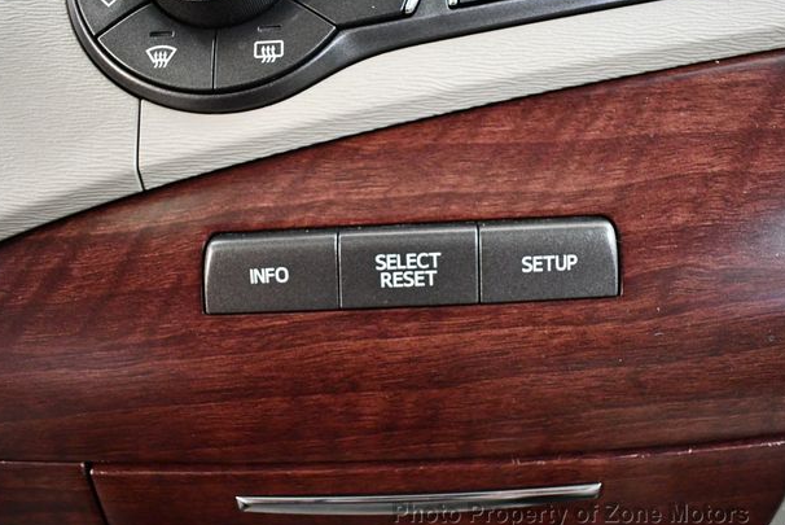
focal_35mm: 38
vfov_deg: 35.1
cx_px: 377
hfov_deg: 50.6
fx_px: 829
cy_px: 261
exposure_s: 1/60
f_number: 3.5
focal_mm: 18
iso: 3600
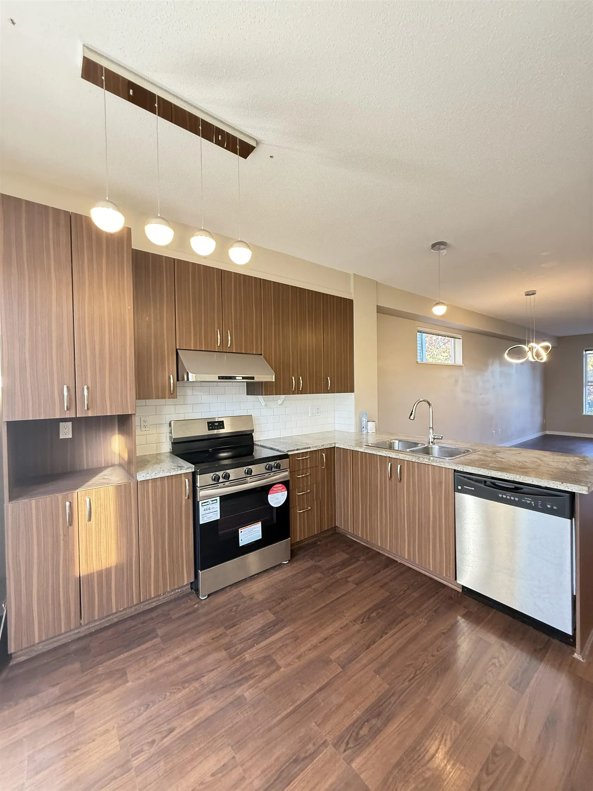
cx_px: 296
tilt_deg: -0.7
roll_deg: -0.1
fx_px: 320
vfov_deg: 102.1
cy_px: 396
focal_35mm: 14
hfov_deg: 85.7
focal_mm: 2.22
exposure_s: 1/120
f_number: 2.2
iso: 500
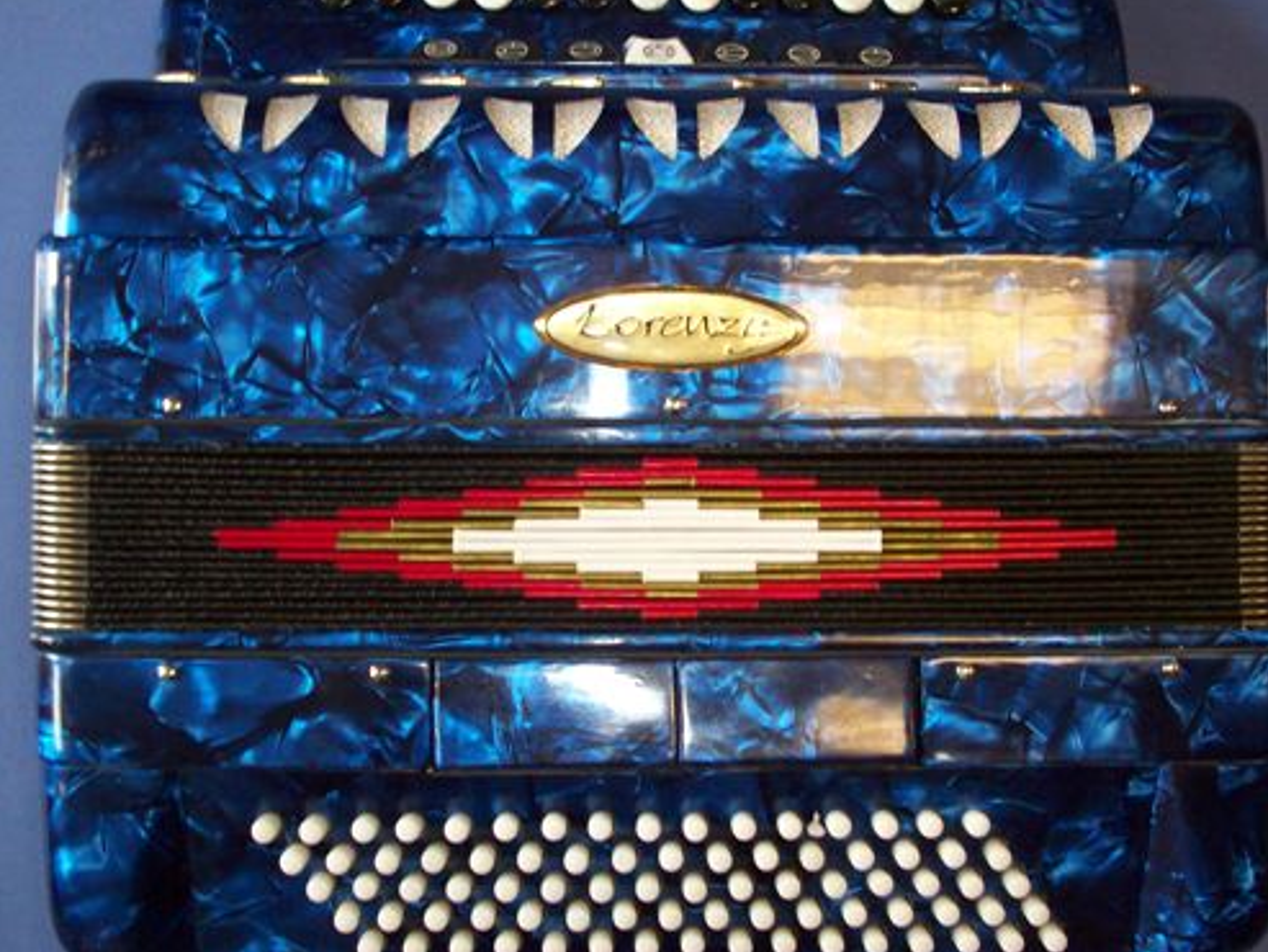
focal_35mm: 48
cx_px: 615
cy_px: 440
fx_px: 1759
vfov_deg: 30.3
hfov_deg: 39.6
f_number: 2.8
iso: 160
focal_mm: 6.2
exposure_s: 1/64
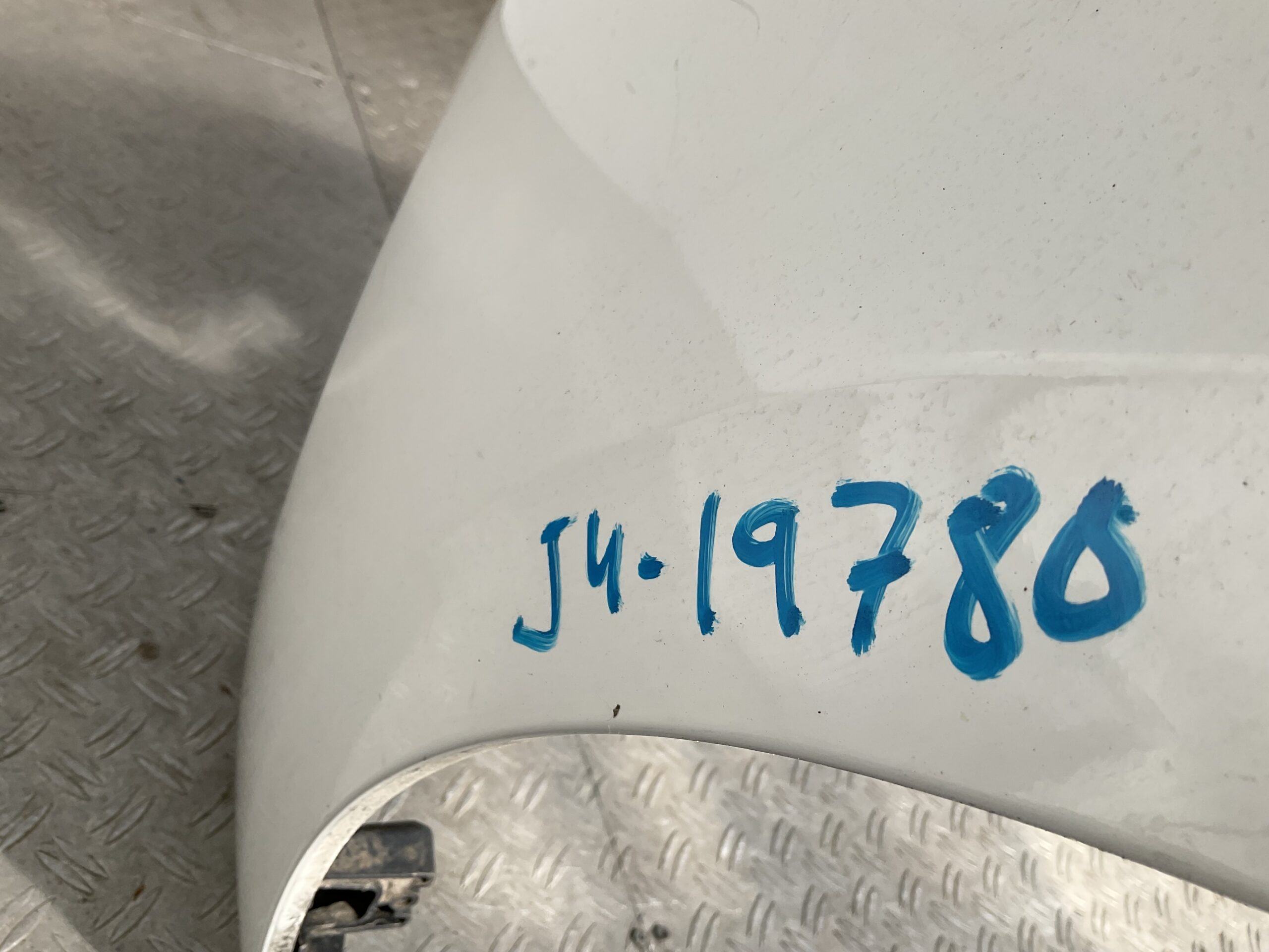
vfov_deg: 48.2
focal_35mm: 29
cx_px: 634
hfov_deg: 61.7
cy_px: 476
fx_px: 1063
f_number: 1.8
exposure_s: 1/657
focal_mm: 3
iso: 16
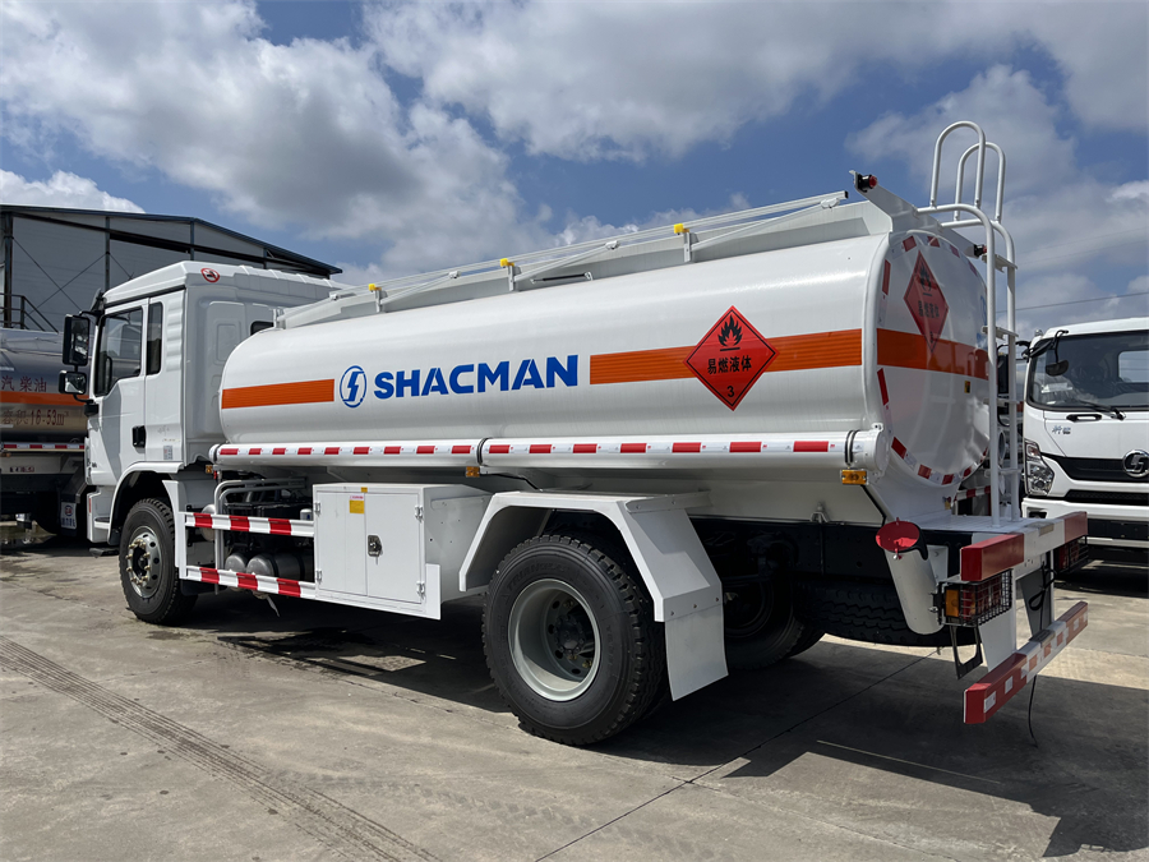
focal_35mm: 26
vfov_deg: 53.1
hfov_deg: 67.3
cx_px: 574
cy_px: 431
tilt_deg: -0.5
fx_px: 863
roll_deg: -0.1
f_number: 1.6
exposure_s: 1/7874
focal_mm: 5.1
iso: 50
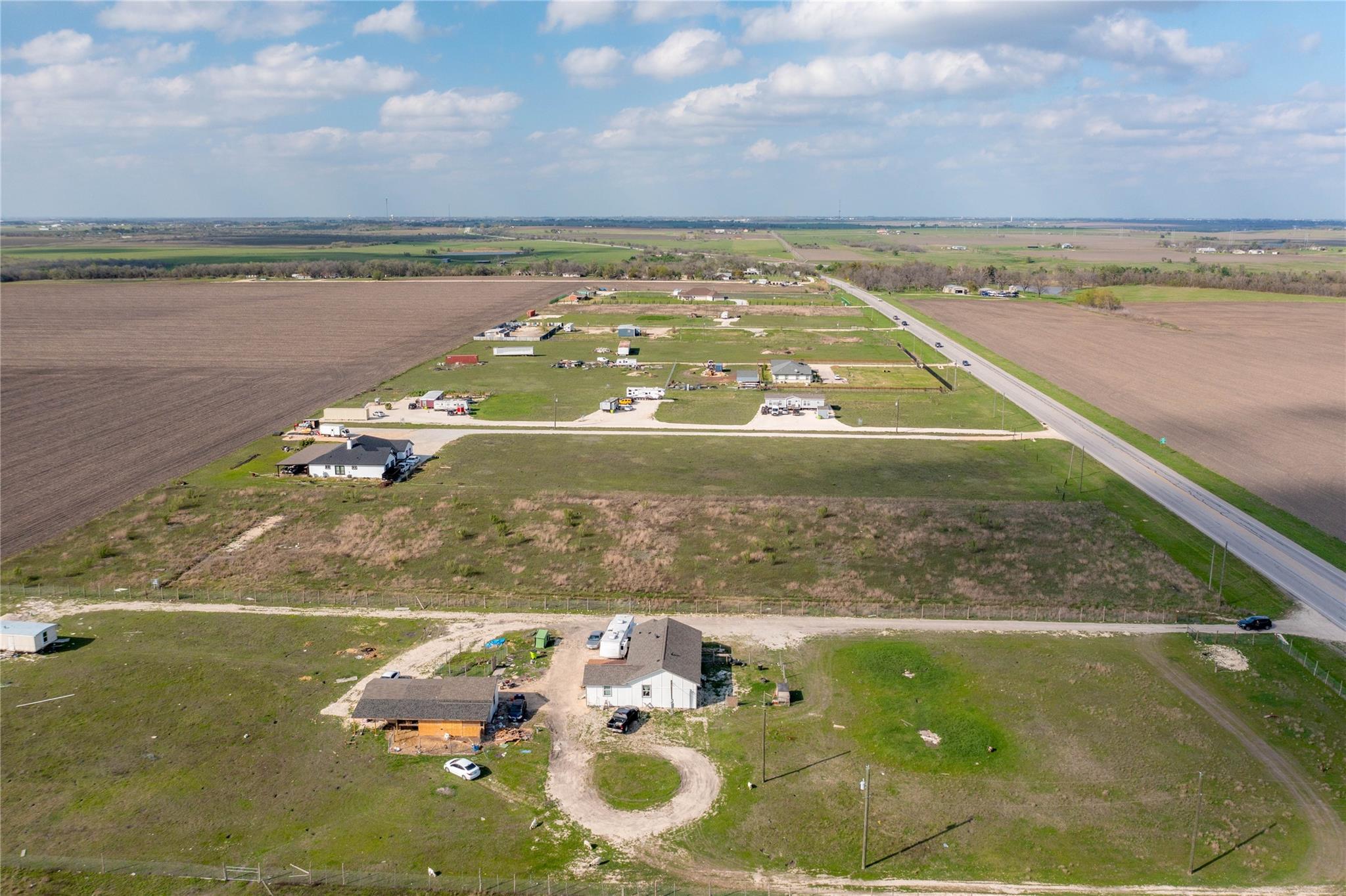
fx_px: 1046
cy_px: 448
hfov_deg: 65.5
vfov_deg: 46.4
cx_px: 673
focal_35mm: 28
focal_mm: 10.26
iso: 100
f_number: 5
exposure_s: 1/240
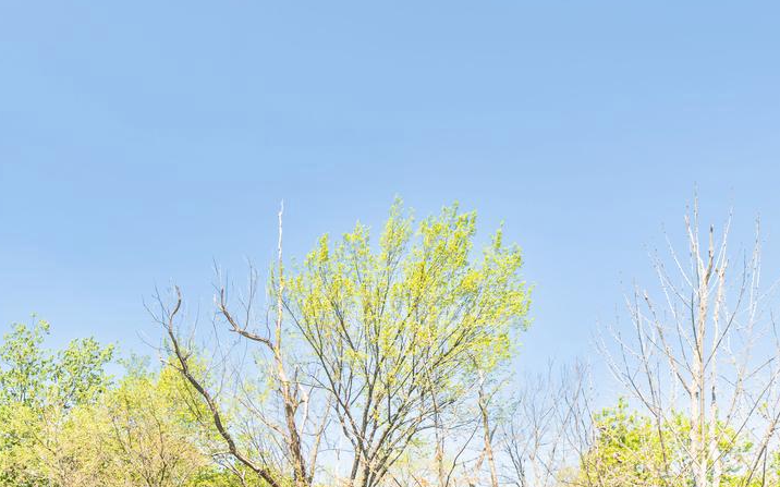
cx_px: 143
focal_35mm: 35
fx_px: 744
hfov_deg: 51.5
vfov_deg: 30.9
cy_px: 576
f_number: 7.1
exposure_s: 1/200
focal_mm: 12
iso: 100
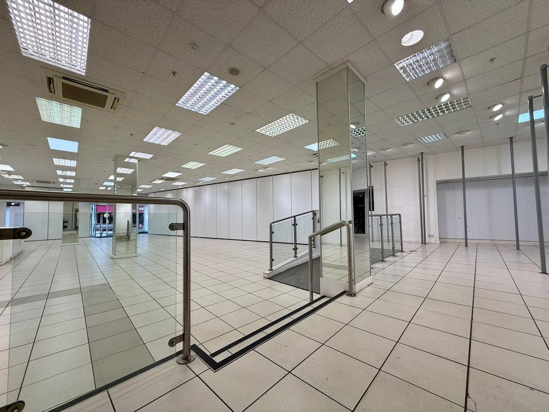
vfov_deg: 85.7
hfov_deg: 102.1
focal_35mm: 14
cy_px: 206
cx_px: 274
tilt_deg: +2.9
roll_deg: +1.8
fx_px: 222
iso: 50
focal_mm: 2.22
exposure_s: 1/176
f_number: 2.2
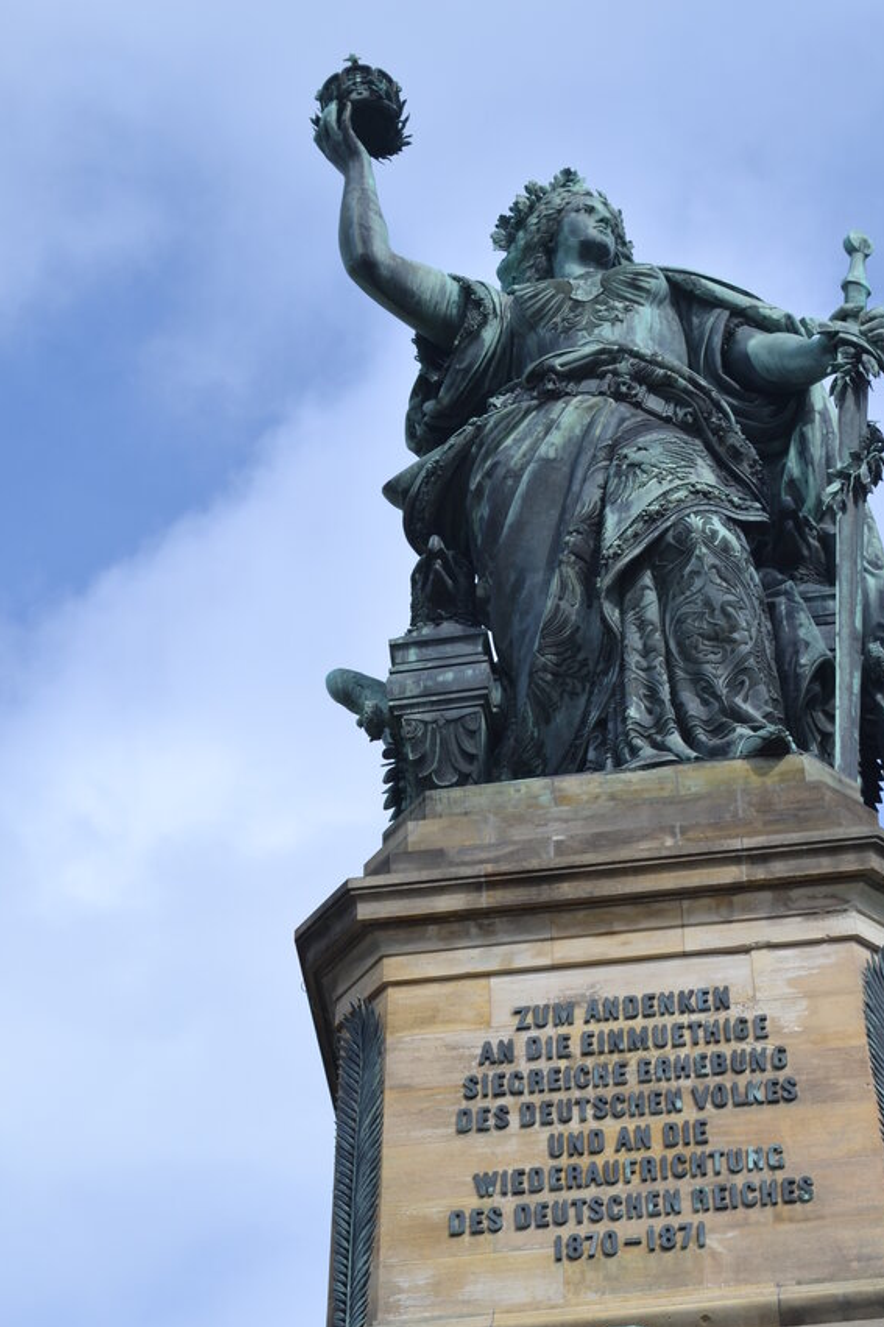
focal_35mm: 112
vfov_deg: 18.3
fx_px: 4115
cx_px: 596
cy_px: 884
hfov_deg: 12.2
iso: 100
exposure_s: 1/200
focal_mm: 55
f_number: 7.1
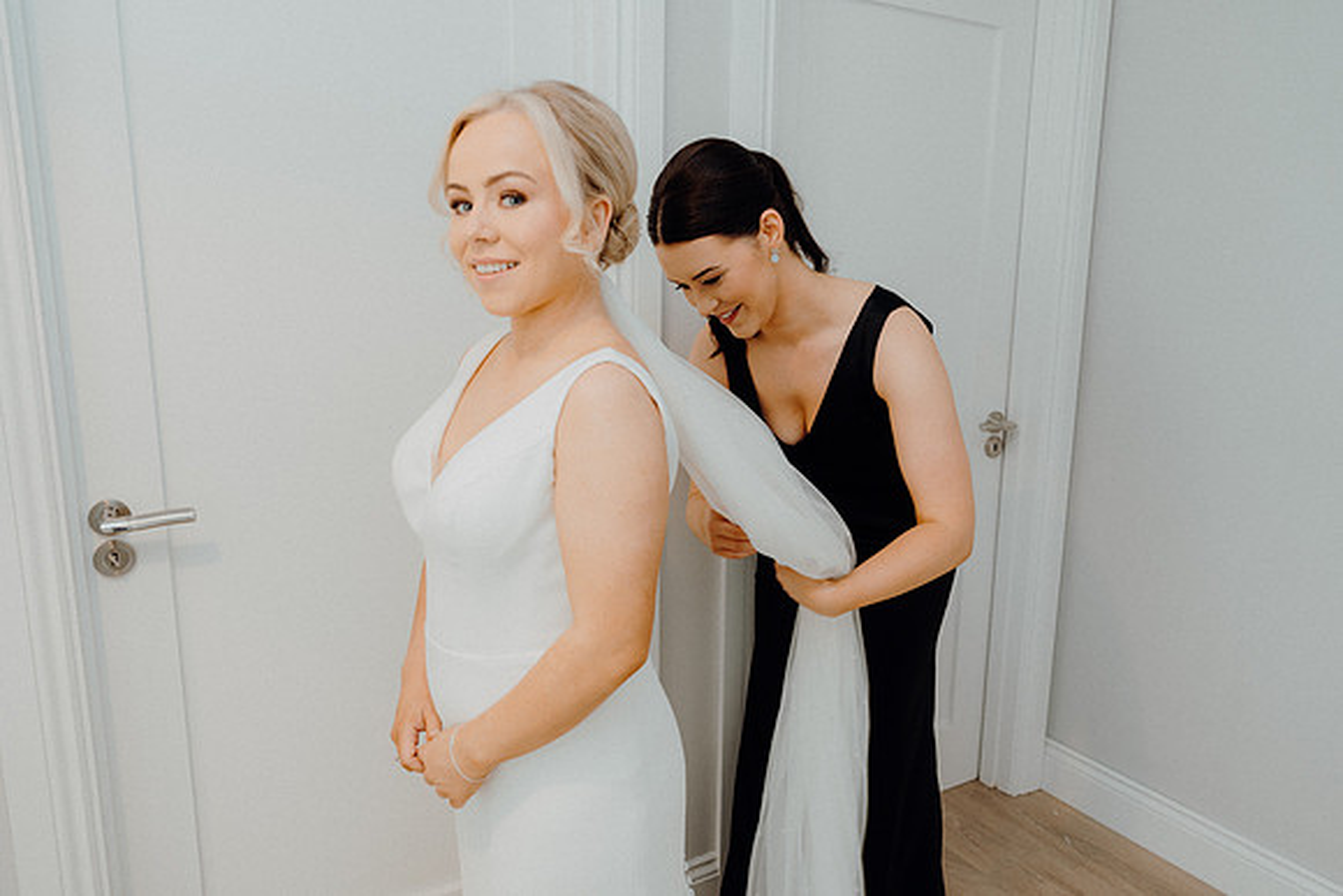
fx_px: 896
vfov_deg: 53.1
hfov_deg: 73.7
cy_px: 448
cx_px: 672
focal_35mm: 24
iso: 640
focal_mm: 24
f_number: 3.5
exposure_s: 1/160
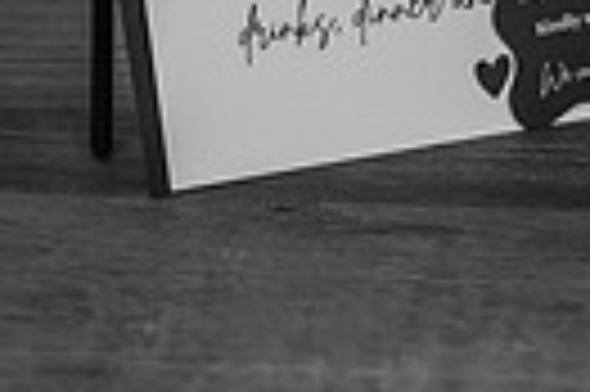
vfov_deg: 3.6
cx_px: 581
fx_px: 6171
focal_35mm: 377
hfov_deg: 5.5
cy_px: -460
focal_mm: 85
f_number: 1.8
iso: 1100
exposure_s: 1/200
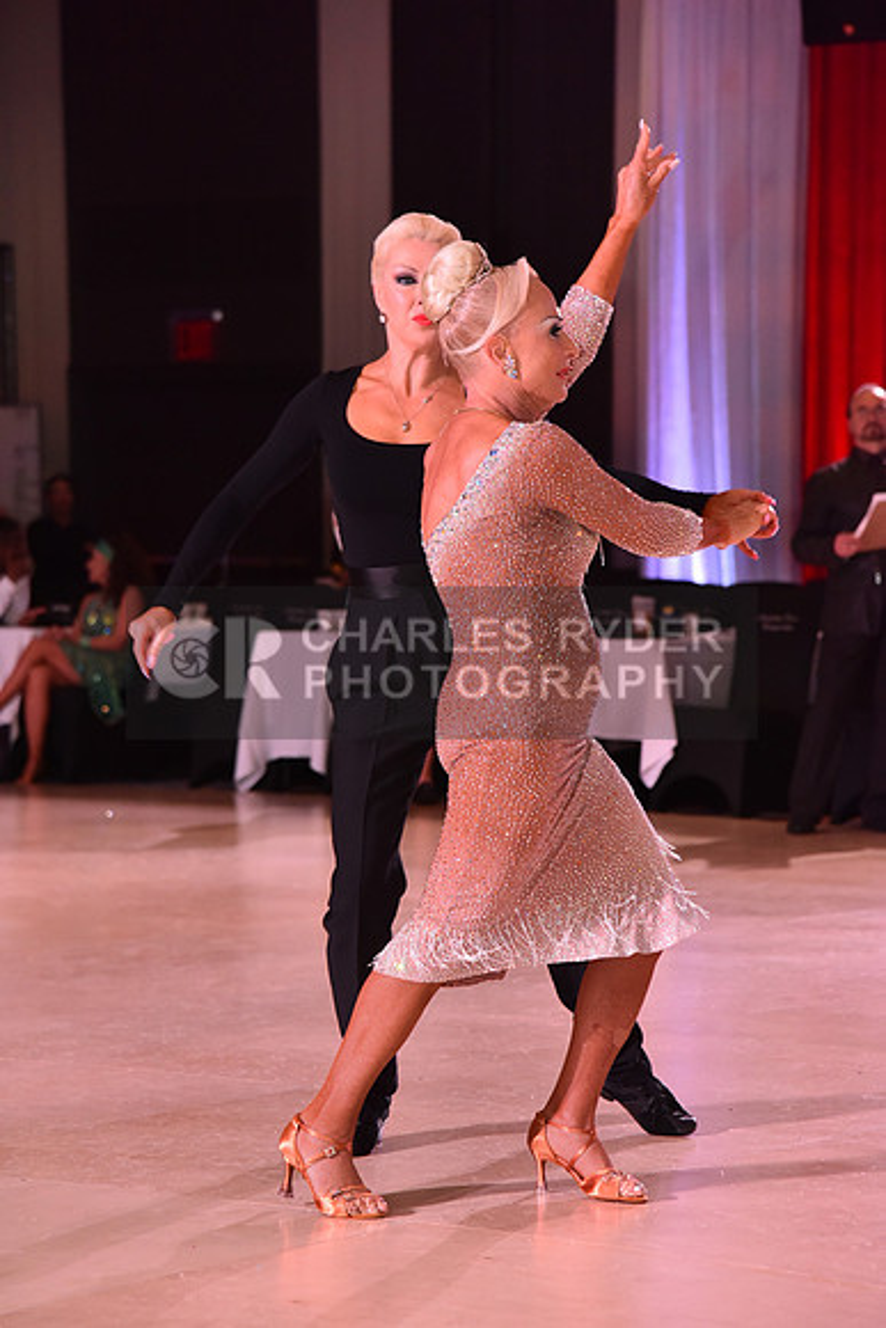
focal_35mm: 112
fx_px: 4132
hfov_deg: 12.2
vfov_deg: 18.3
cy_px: 664
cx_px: 443
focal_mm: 112
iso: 2500
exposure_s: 1/320
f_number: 5.6
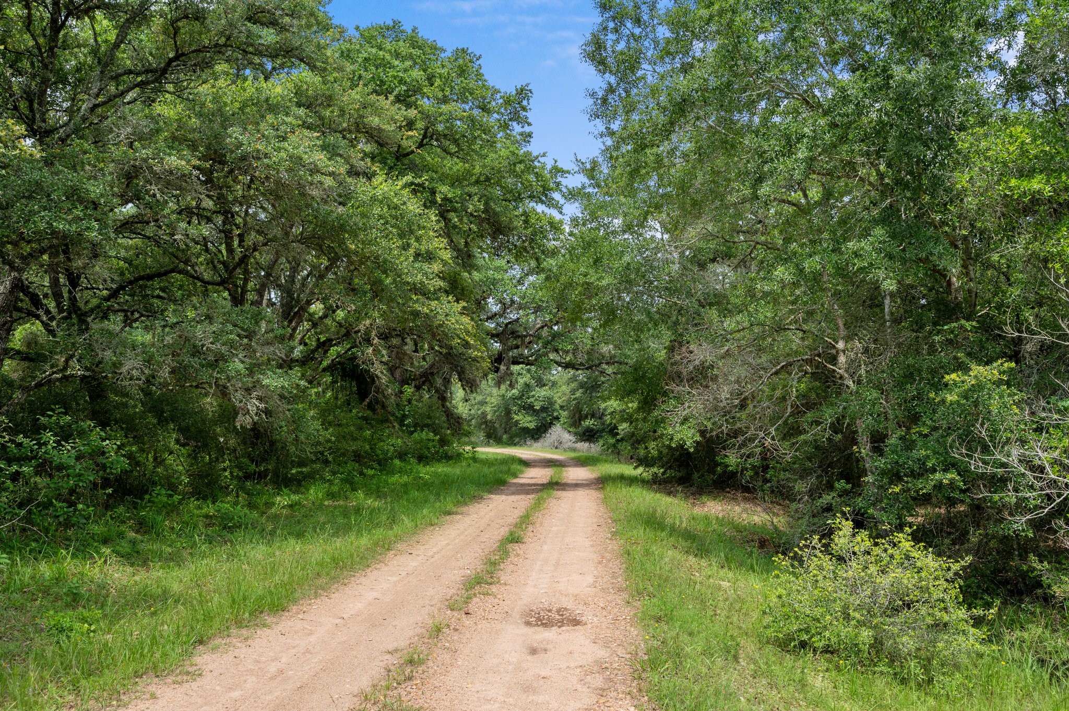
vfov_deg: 43.5
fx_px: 890
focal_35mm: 30
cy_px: 356
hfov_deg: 62.0
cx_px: 534
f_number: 9
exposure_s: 1/320
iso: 250
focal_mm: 30
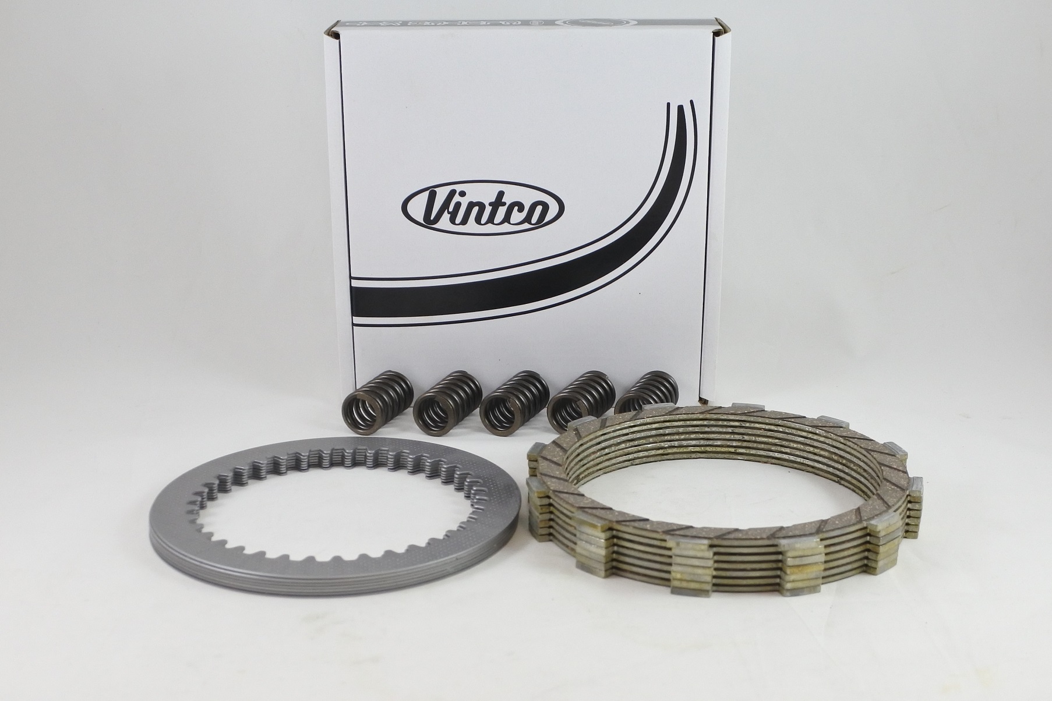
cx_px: 526
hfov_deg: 60.3
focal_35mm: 31
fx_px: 906
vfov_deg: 42.3
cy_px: 350
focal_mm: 11.8
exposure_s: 1/125
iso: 400
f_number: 3.8
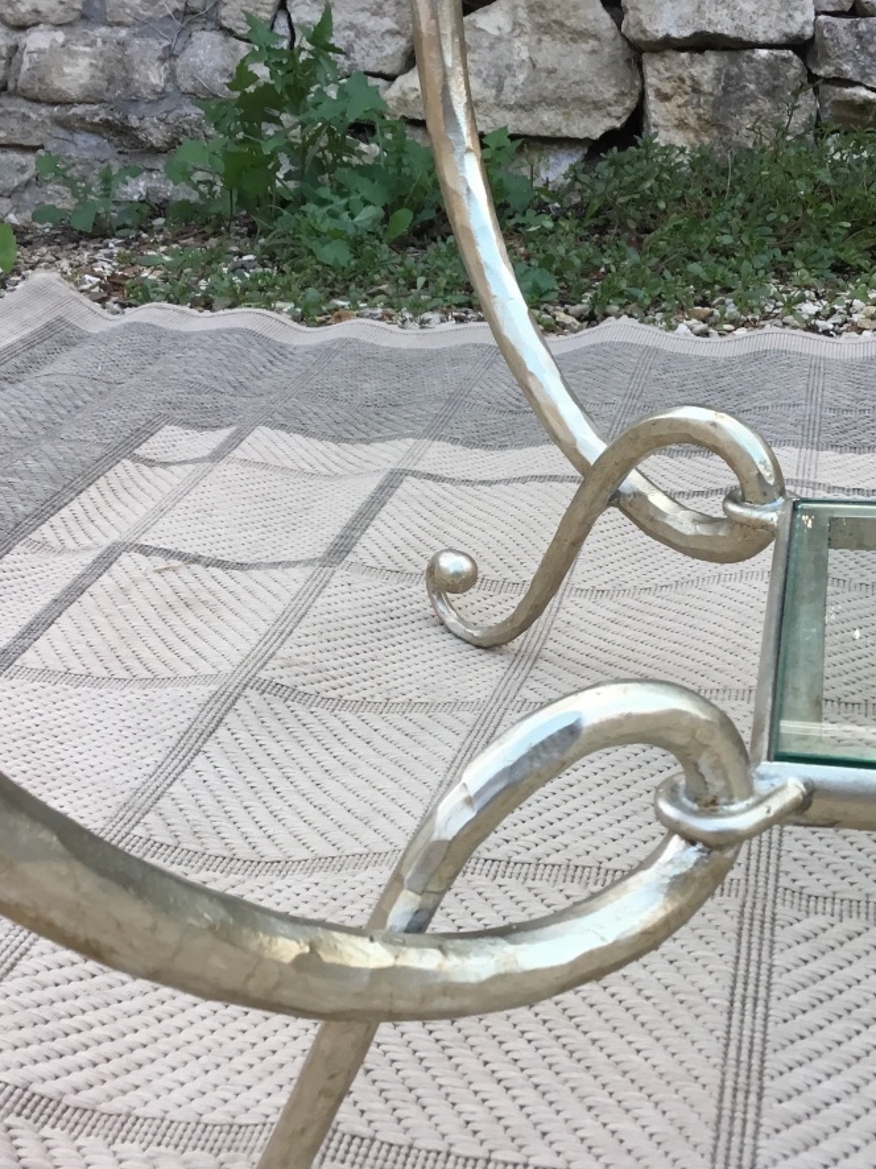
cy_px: 582
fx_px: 1418
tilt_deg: -22.0
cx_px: 522
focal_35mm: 42
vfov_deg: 44.8
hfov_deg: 34.2
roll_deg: -0.6
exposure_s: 1/33
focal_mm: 3.3
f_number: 2.4
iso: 25
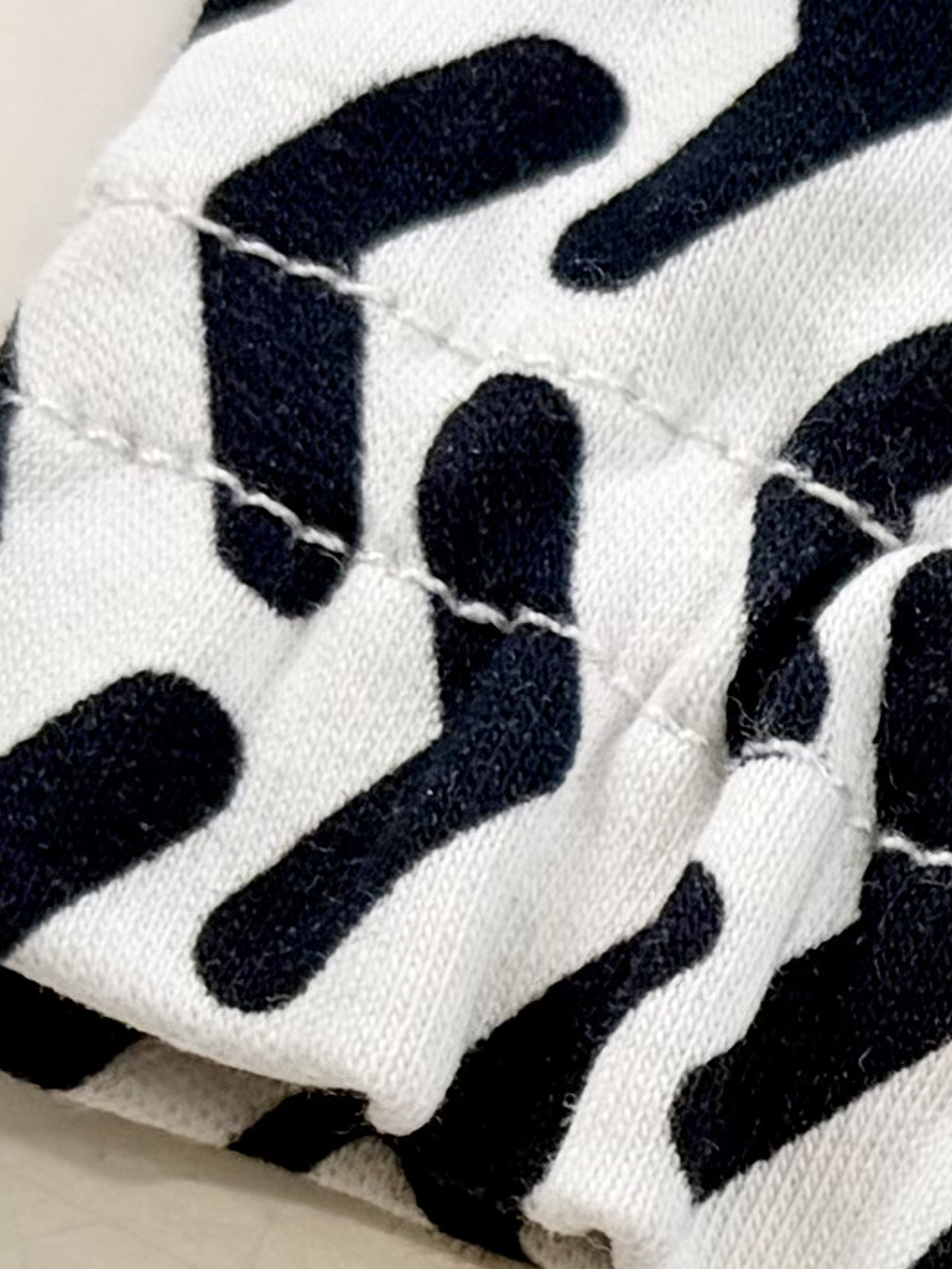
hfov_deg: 8.5
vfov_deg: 12.1
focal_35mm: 160
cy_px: 1436
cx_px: 2238
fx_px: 5864
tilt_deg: -79.9
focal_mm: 5.96
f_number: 1.6
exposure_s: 1/173
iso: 40
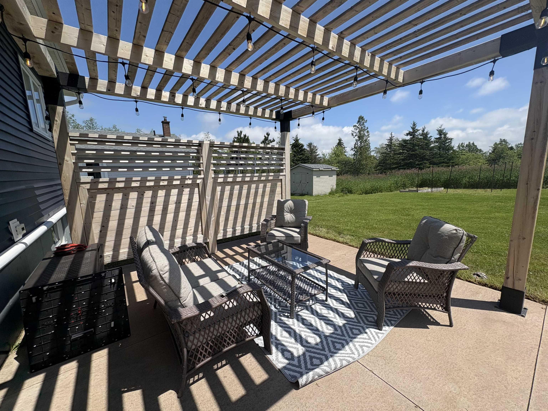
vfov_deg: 85.7
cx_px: 274
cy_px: 206
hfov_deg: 102.1
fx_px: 222
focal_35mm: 14
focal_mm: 2.22
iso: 50
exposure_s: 1/2208
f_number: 2.2
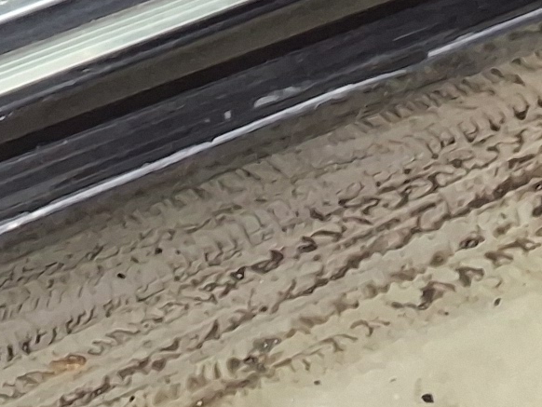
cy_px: -488
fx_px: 2459
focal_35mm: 157
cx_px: 112
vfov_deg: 8.8
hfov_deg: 12.5
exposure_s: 1/40
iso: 40
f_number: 1.9
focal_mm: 2.91
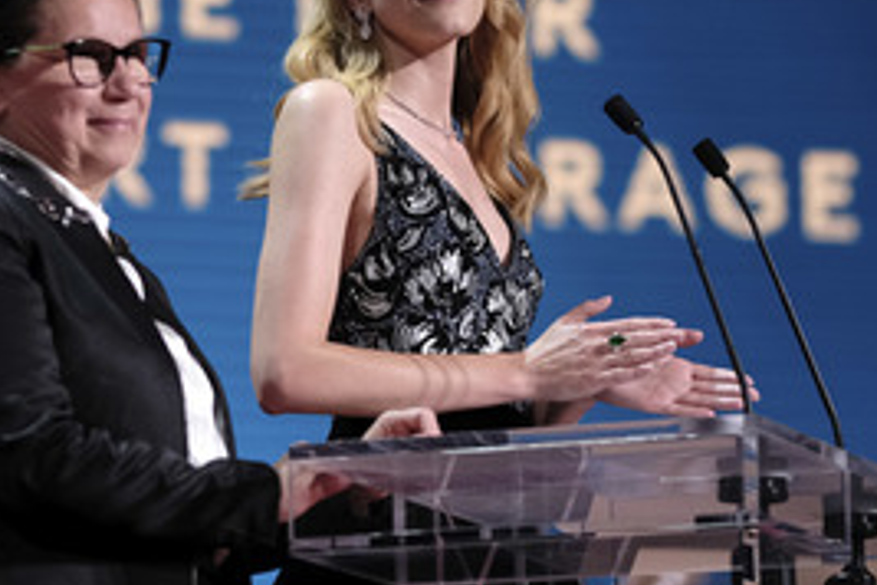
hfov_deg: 9.0
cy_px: 260
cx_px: 399
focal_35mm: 228
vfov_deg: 6.0
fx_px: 5554
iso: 1600
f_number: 2
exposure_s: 1/400
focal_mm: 90
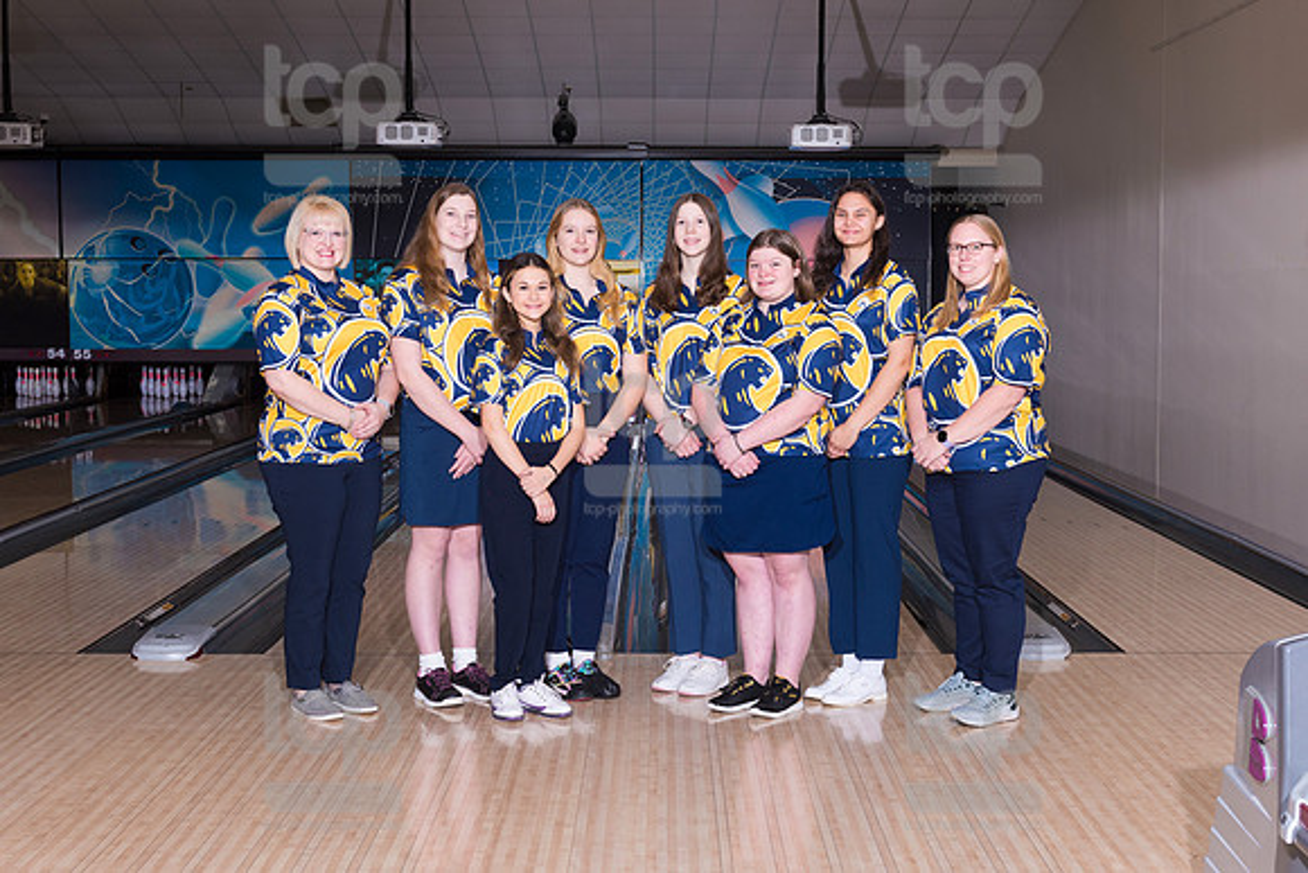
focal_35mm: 59
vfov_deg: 22.9
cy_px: 433
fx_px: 2158
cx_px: 675
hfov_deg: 33.7
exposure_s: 1/250
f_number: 7.1
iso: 400
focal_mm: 48
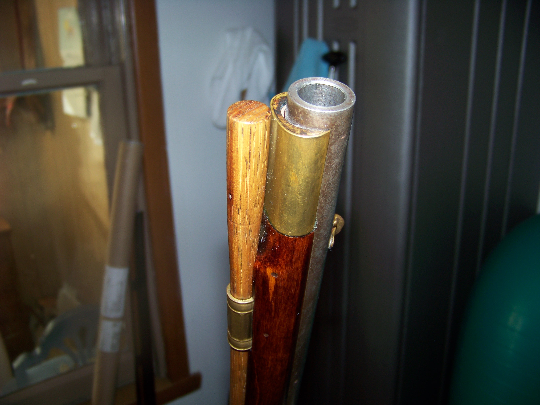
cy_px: 202
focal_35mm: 36
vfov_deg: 39.7
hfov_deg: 51.4
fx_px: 562
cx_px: 270
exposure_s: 1/30
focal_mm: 5.85
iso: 66
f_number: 2.8
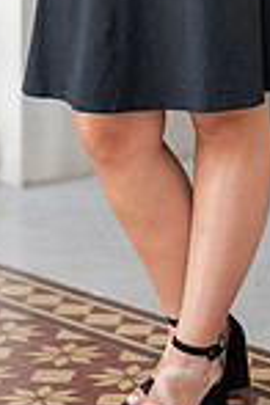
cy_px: -129
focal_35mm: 260
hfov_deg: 5.3
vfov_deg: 7.8
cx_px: 220
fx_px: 2925
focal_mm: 85
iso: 400
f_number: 1.8
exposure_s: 1/1600
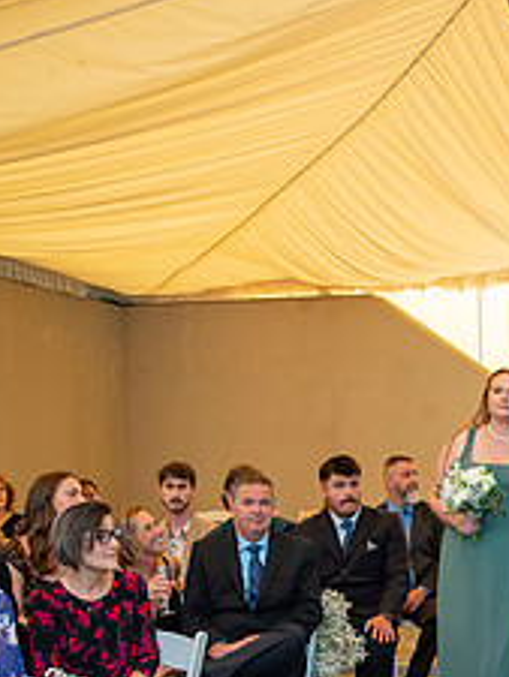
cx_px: 602
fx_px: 1195
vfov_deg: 30.9
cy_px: 545
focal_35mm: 61
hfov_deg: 22.3
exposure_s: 1/1250
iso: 800
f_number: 2.8
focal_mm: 24
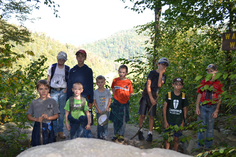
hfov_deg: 49.6
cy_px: 78
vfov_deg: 34.2
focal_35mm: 39
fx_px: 256
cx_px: 118
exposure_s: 1/125
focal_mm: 26
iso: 180
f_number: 4.2
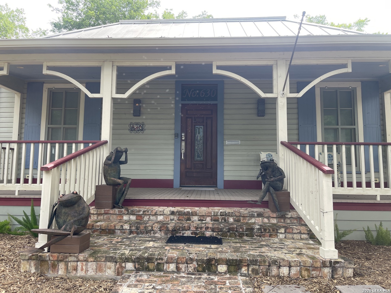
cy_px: 146
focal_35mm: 25
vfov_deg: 54.9
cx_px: 196
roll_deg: -1.1
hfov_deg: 69.4
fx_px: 282
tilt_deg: +5.6
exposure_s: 1/478
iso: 32
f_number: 1.6
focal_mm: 5.1
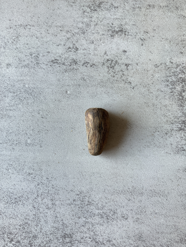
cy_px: 124
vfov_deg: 63.4
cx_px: 93
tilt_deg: -89.0
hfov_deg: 49.7
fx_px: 201
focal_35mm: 28
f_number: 1.8
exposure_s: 1/60
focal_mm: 3.99
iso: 125
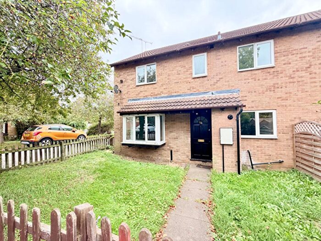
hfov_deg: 102.1
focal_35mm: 14
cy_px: 120
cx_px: 160
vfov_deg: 85.7
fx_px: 130
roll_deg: +1.4
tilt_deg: +0.0
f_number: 2.2
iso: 80
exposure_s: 1/121
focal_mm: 2.22
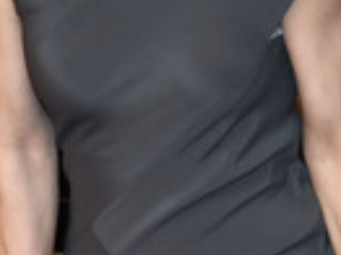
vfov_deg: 5.4
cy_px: -75
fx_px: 2693
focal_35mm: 274
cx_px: 144
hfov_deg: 7.2
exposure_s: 1/250
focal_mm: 55
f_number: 5.6
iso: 1250
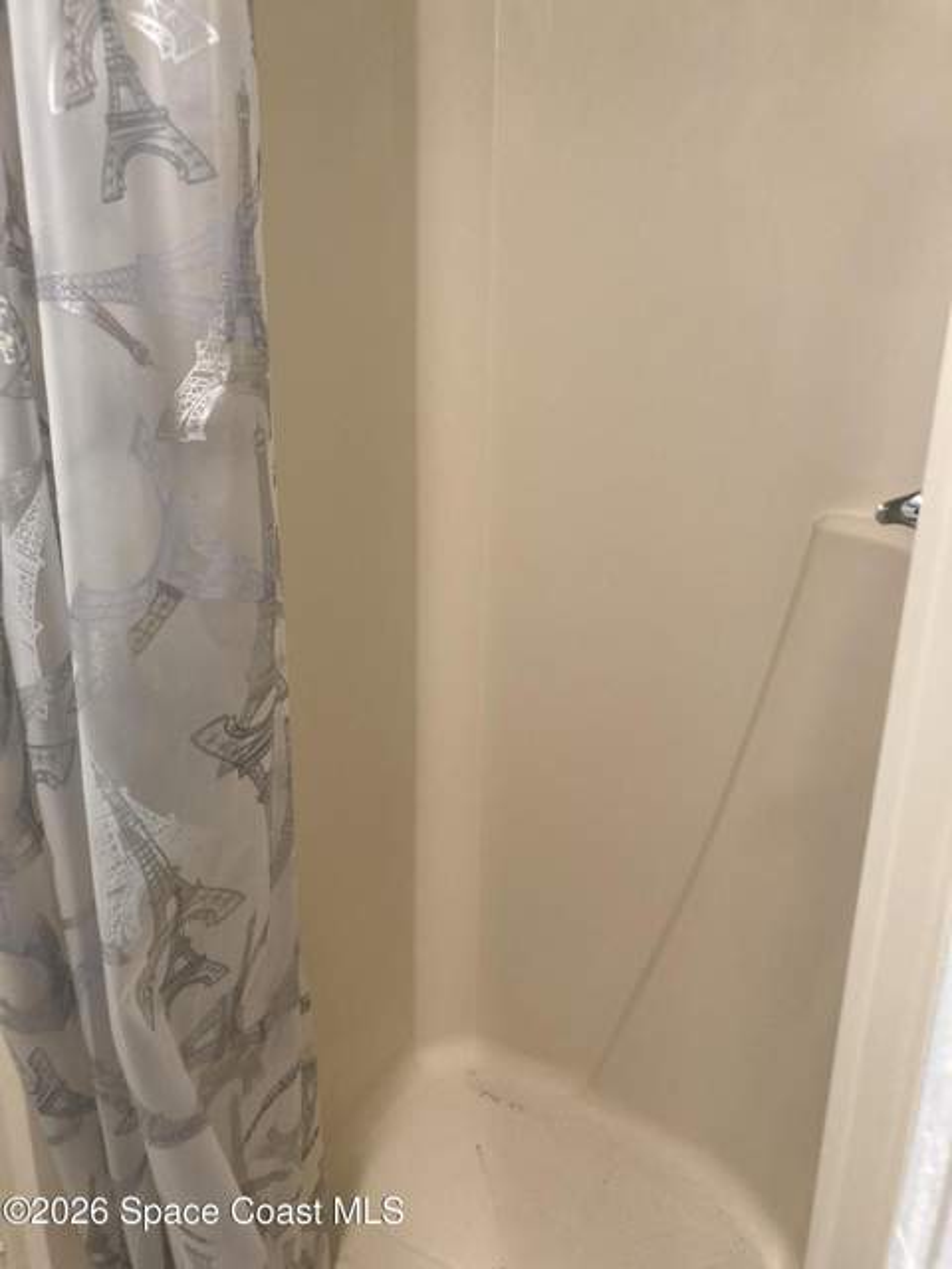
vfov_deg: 63.4
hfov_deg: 49.7
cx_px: 476
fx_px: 1027
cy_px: 634
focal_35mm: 28
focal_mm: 3.99
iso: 125
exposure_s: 1/60
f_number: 1.8
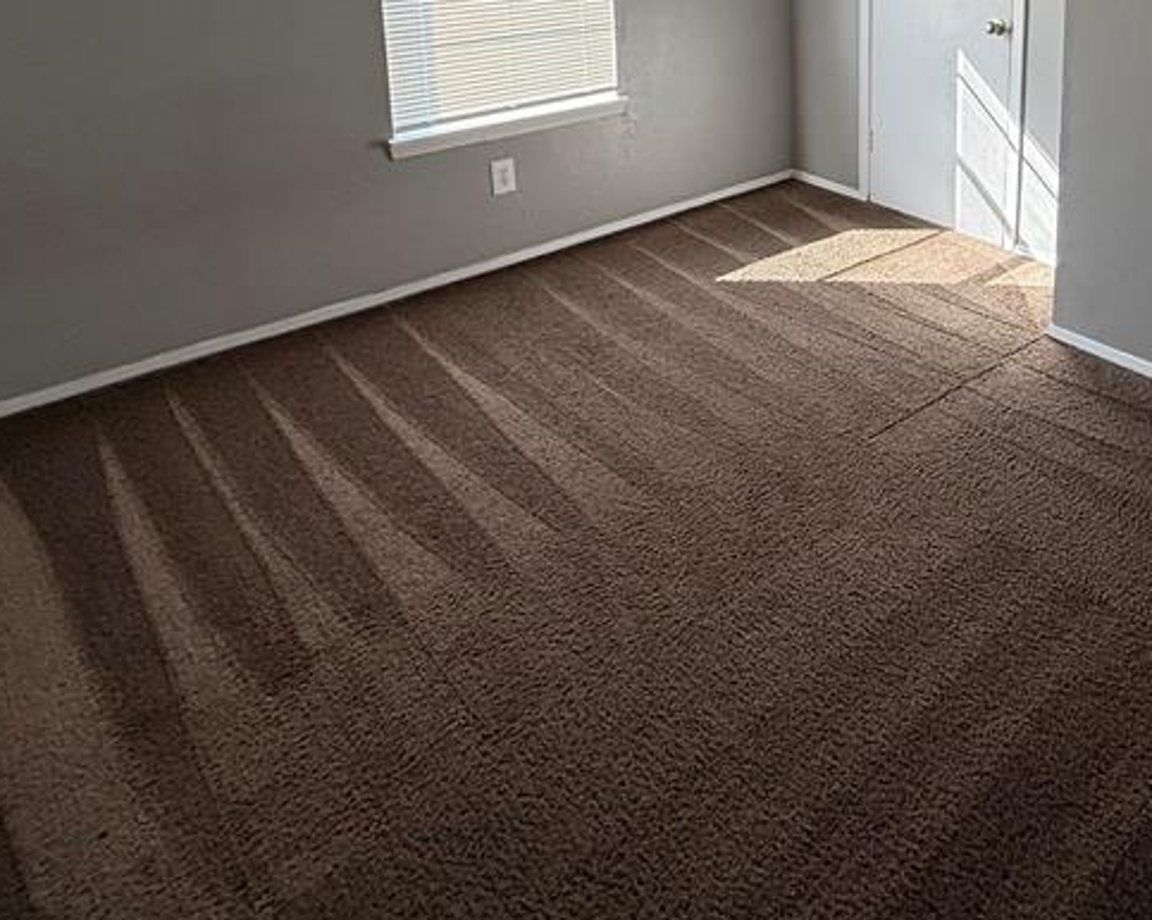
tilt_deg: -12.0
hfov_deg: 56.5
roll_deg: -0.8
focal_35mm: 29
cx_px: 904
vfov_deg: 44.5
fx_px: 988
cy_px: 57
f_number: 2.2
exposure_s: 1/99
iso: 80
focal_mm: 2.22
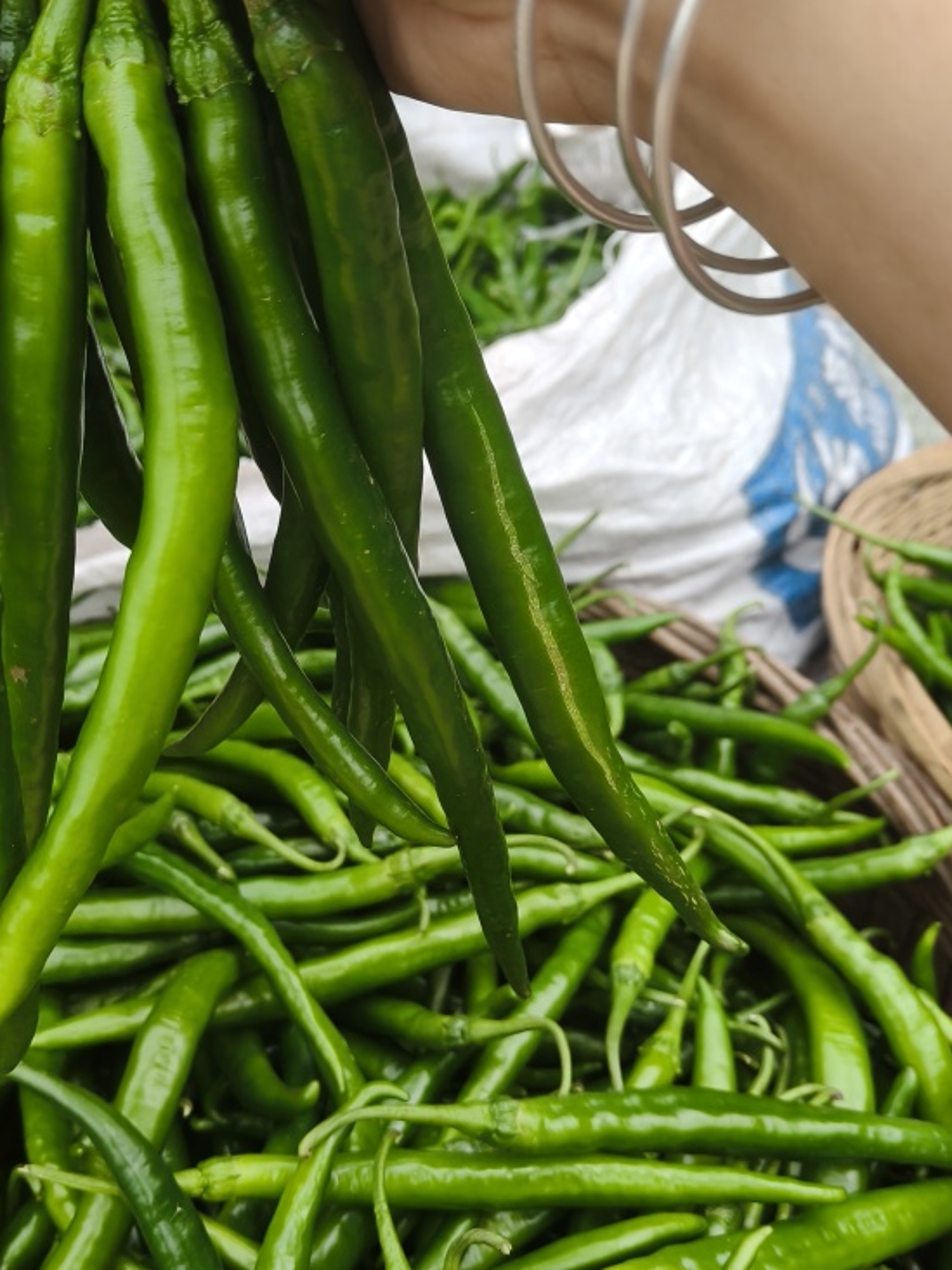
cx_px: 371
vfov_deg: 52.6
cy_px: 653
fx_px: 1283
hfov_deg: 40.5
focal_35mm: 35
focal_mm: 5.59
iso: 50
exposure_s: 1/1624
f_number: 1.8
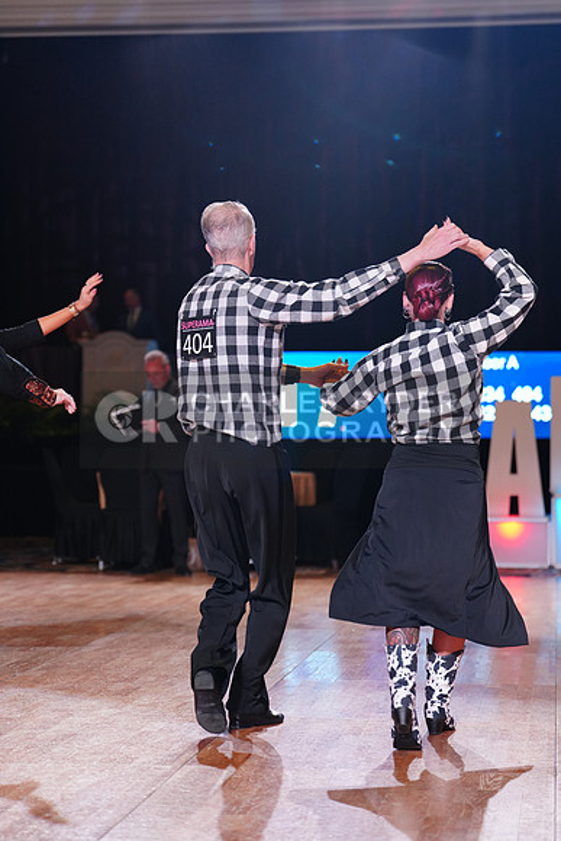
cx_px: 280
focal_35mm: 84
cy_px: 420
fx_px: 1962
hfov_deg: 16.3
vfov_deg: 24.2
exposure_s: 1/400
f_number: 2.8
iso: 1250
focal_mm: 84
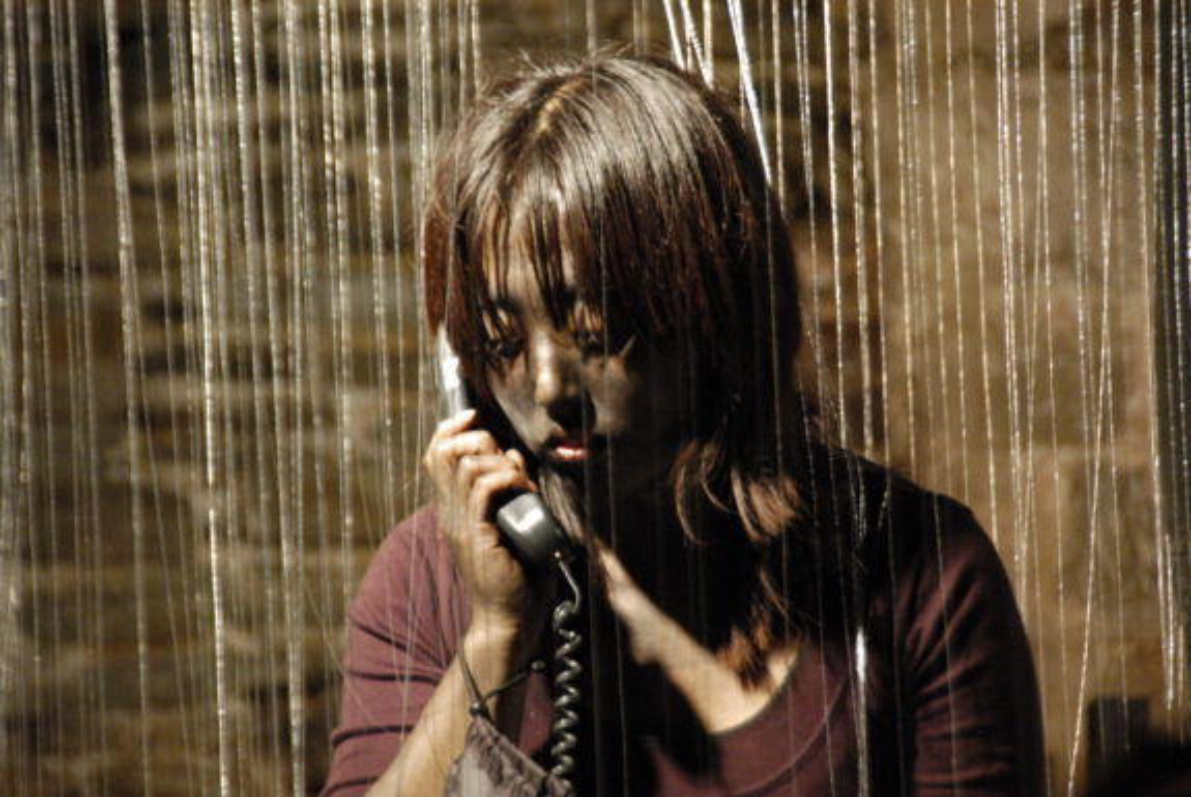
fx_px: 7453
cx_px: 596
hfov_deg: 9.1
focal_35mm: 225
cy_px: 398
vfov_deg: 6.1
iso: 1600
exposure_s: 1/5
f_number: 5.6
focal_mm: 150
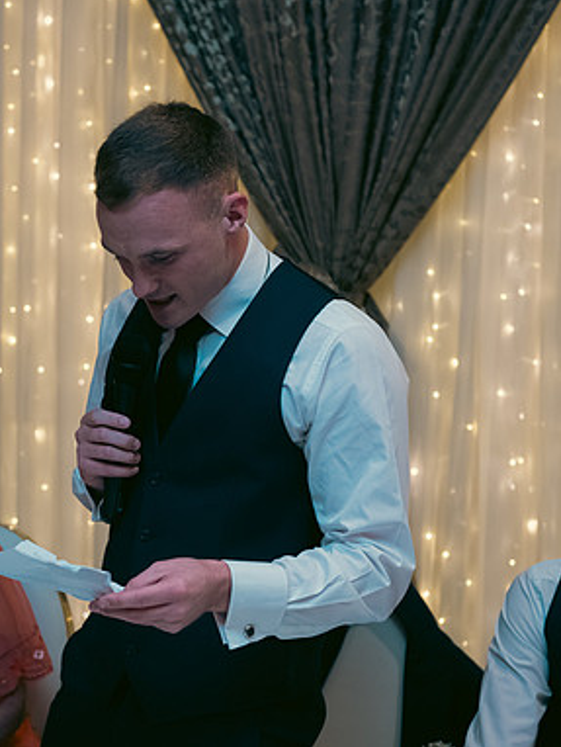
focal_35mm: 73
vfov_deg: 26.7
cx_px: 160
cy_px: 371
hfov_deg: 20.1
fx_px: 1576
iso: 800
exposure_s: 1/160
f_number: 3.5
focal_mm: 50
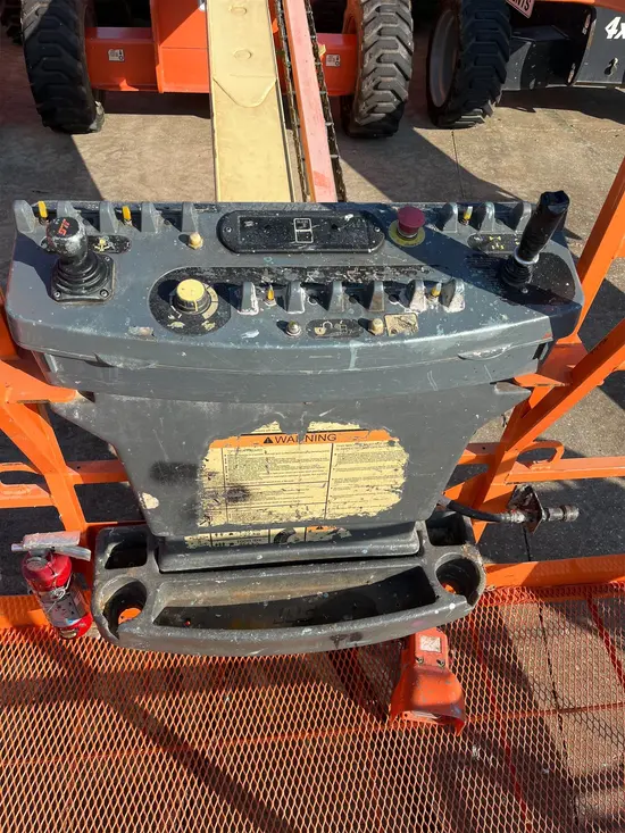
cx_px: 312
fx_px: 626
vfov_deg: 67.3
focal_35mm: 26
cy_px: 416
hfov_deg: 53.1
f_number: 1.6
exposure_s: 1/2062
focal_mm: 5.1
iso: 50
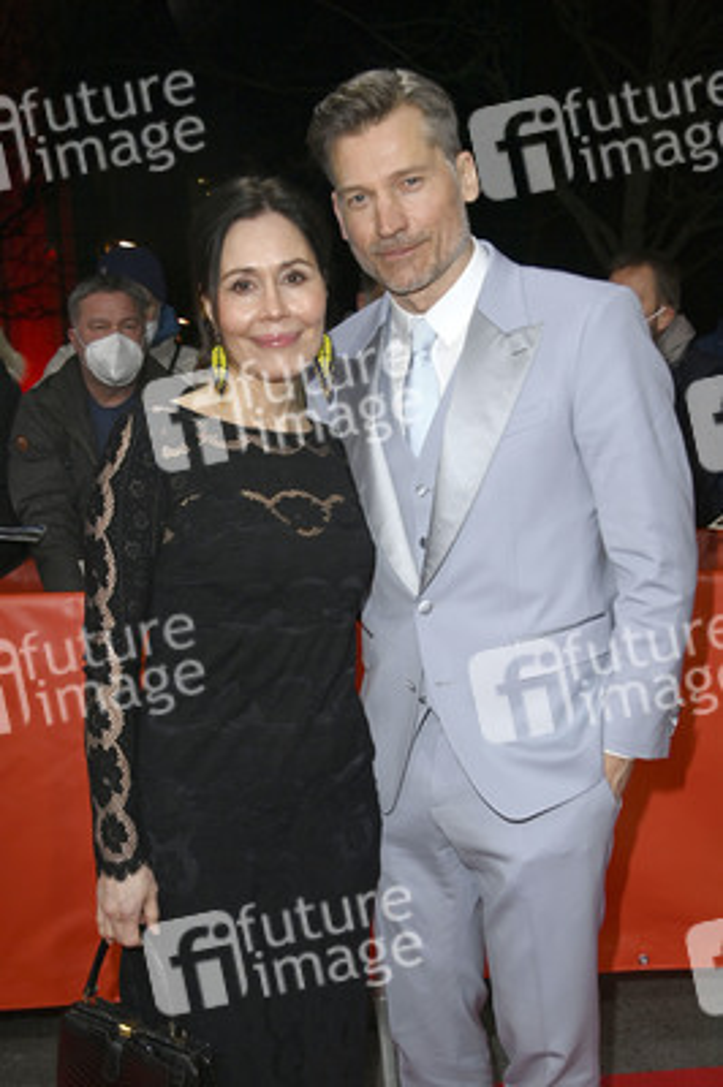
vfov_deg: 53.2
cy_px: 544
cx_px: 362
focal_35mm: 36
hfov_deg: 36.8
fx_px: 1086
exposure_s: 1/250
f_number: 5.6
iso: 640
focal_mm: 36
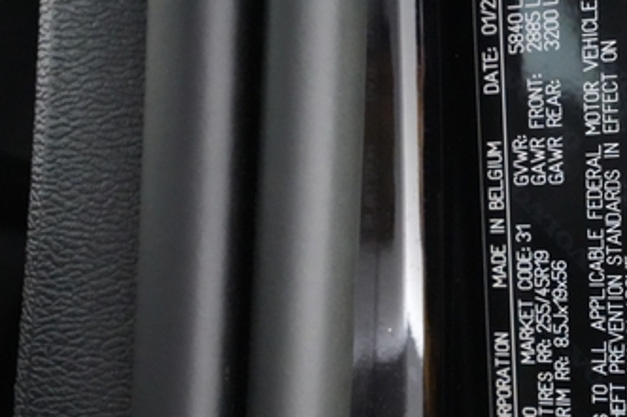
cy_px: 289
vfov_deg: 24.9
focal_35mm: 54
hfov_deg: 34.5
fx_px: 940
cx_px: 584
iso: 20000
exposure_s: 1/100
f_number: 5
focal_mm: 28
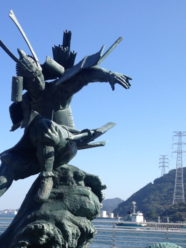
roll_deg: -1.9
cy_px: 202
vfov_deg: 30.8
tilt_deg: +0.0
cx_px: 53
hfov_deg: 23.8
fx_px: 437
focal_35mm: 61
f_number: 2.4
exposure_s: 1/1126
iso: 50
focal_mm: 4.28
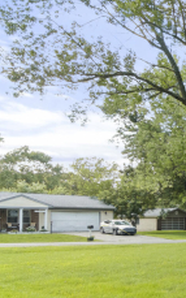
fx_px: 406
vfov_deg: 39.5
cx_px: 355
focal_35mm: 50
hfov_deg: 18.6
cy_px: 213
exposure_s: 1/50
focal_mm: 10
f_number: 10
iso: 400
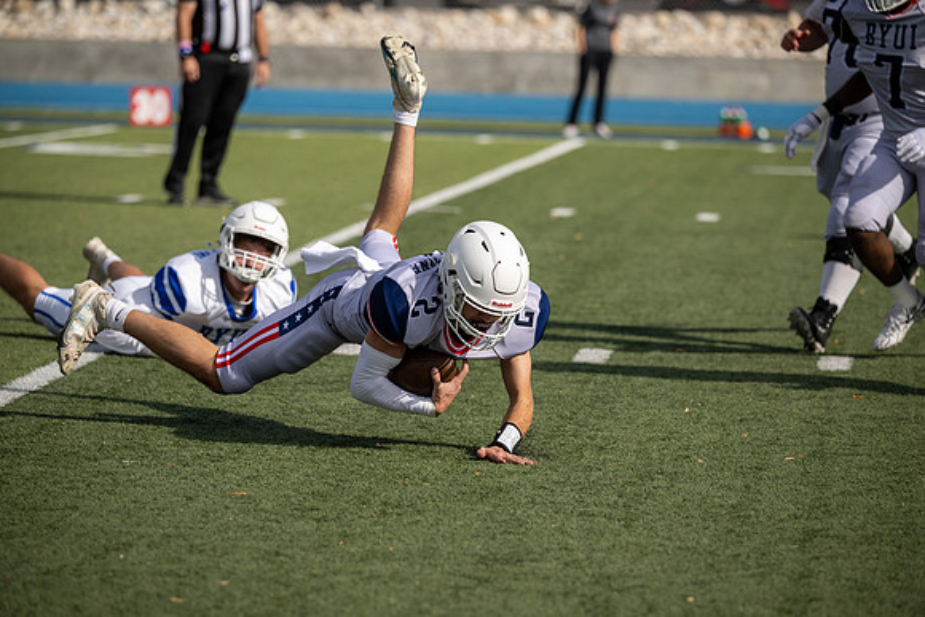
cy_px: 308
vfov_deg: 6.9
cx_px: 462
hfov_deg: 10.3
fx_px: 5140
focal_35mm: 200
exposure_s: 1/2000
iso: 100
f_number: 4
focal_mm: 200
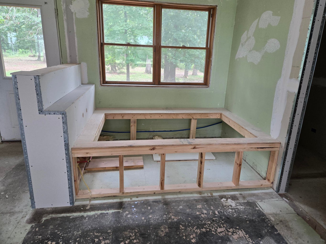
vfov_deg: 58.9
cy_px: 122
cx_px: 163
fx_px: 217
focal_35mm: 23
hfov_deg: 73.9
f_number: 1.8
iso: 200
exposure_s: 1/120
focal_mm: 5.4
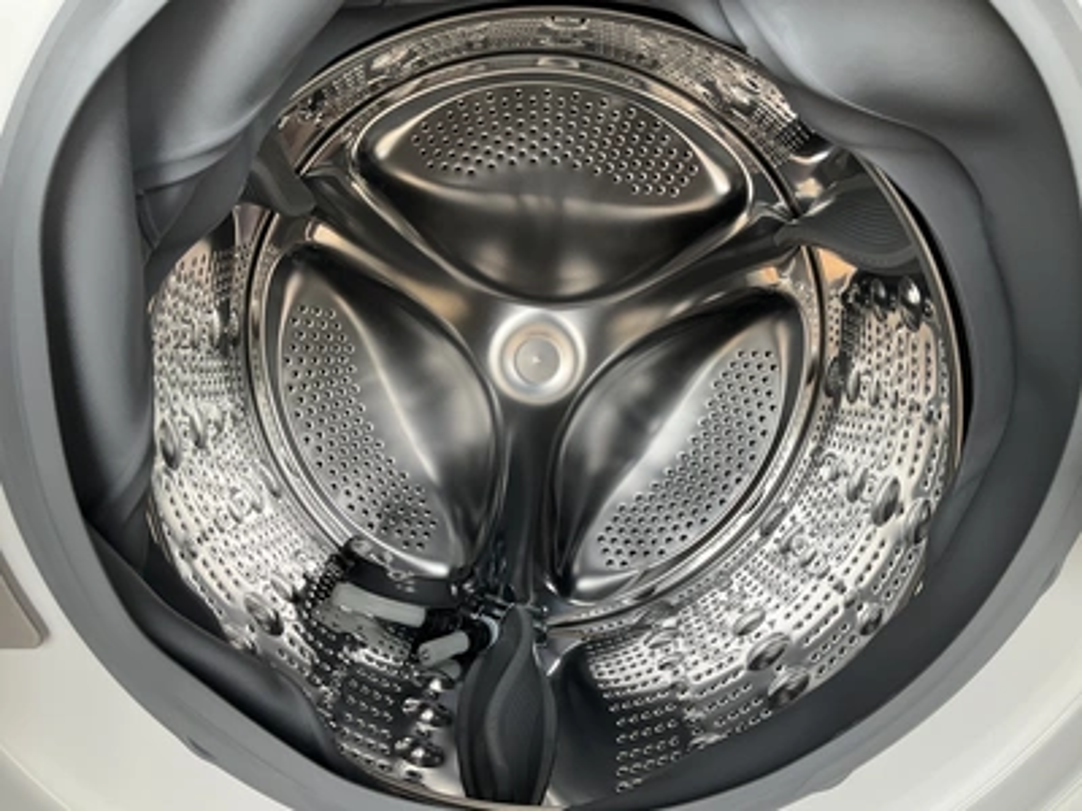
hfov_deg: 61.7
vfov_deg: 48.2
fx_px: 906
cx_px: 541
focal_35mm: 29
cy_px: 406
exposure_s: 1/127
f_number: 1.8
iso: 16
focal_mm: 3
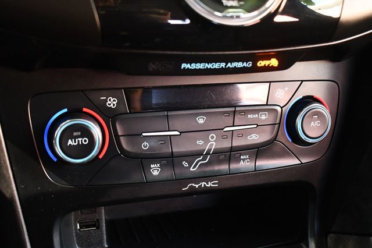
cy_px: 124
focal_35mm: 42
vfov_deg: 31.9
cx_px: 186
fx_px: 434
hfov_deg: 46.4
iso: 3600
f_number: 4.2
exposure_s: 1/60
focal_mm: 28
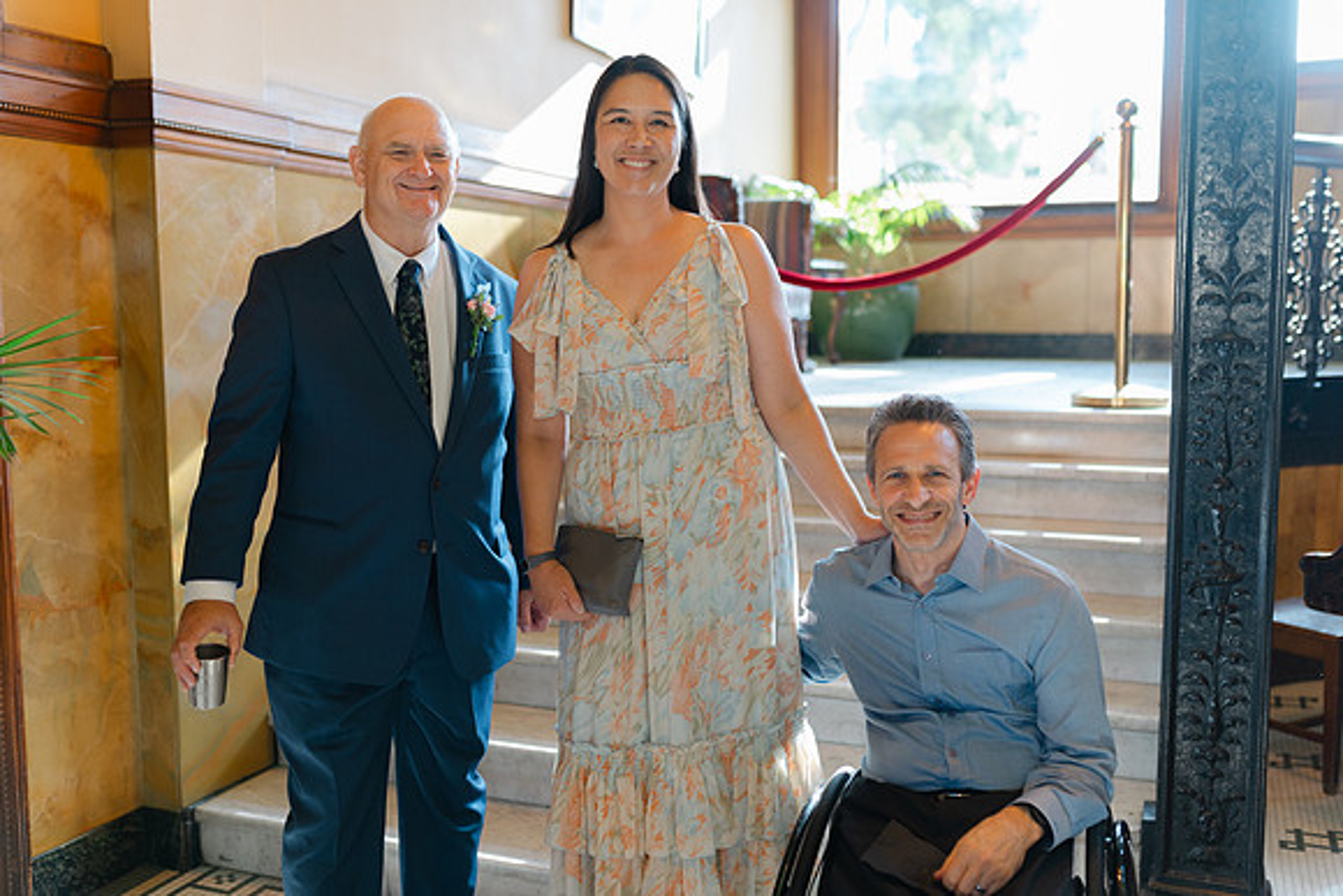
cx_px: 672
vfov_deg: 36.2
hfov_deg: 52.1
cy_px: 448
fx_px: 1373
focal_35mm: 37
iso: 250
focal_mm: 35
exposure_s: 1/80
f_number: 2
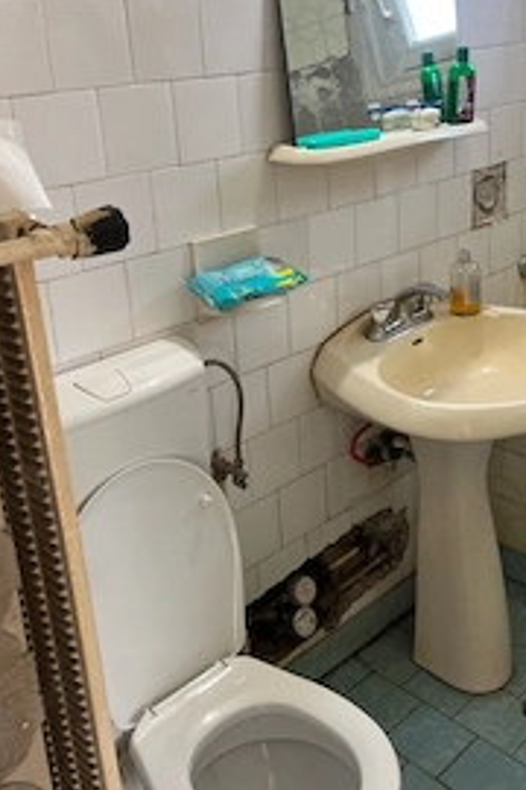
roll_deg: +3.8
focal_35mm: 40
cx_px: 310
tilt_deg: -18.9
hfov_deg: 33.3
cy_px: 298
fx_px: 877
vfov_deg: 48.0
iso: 80
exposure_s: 1/100
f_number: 1.5
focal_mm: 5.7
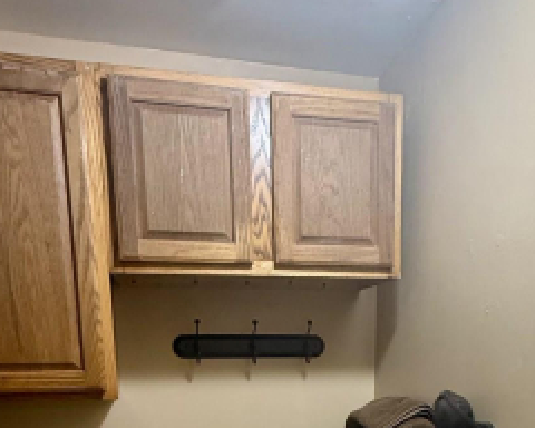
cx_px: 312
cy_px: 476
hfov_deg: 47.7
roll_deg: +0.3
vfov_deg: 33.8
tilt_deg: -11.9
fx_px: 602
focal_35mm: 38
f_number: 2.2
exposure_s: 1/60
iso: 320
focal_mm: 2.22
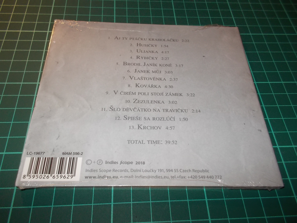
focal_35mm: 29
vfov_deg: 48.2
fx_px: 249
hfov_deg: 61.7
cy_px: 112
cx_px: 148
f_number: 3.3
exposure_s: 1/30
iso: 200
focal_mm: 4.1
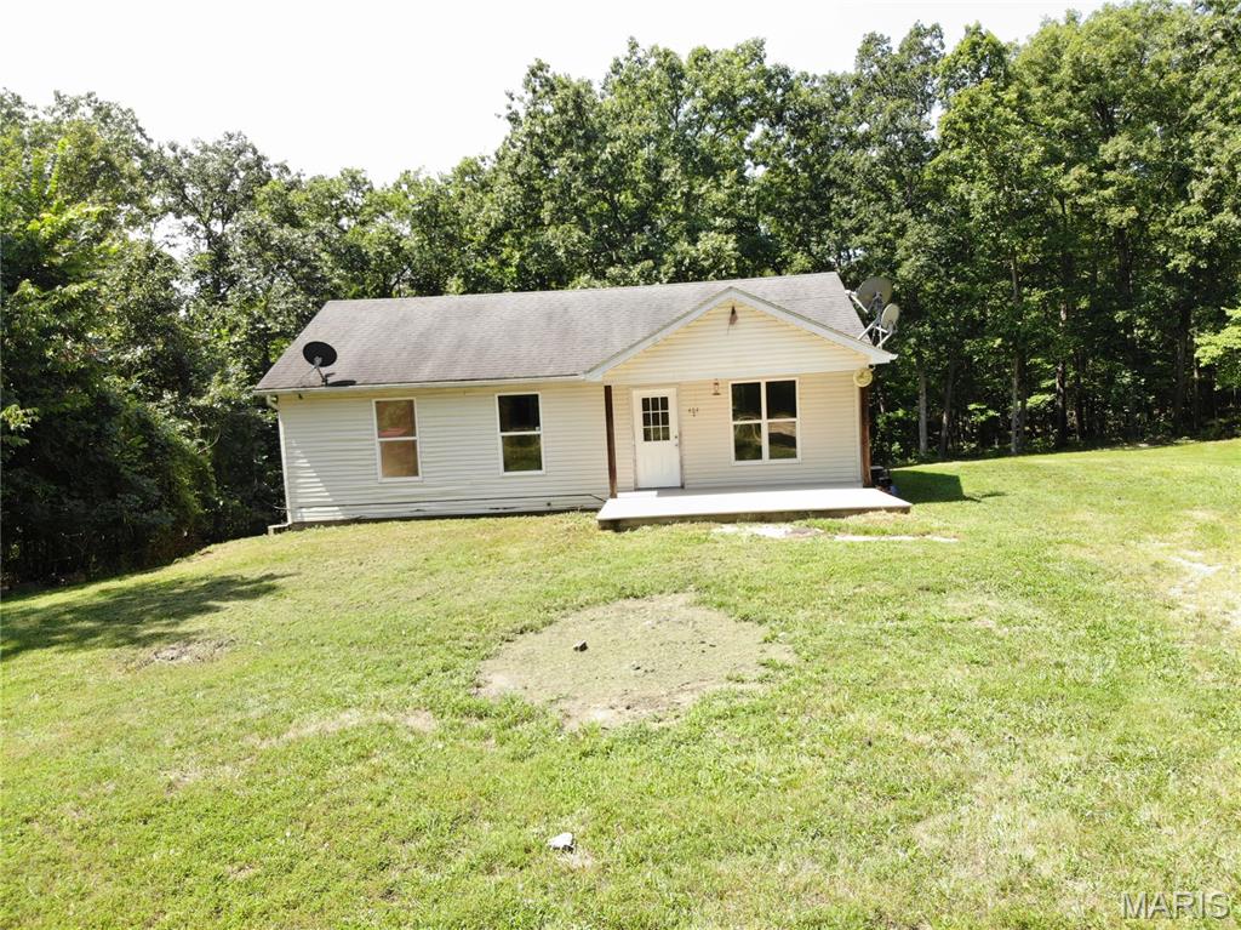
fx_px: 860
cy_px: 465
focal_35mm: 24
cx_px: 620
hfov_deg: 71.6
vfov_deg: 56.8
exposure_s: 1/279
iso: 100
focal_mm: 4.5
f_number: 2.8
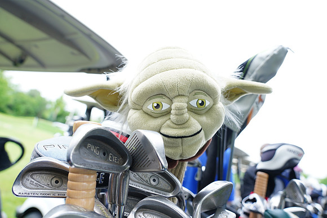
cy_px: 109
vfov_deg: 46.4
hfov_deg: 65.5
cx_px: 164
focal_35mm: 28
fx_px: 254
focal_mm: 28
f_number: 5.6
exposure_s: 1/100
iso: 320
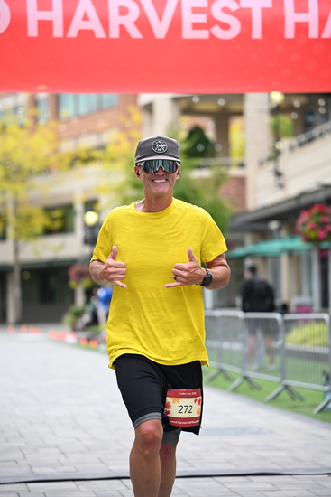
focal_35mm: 103
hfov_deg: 13.3
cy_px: 248
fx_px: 1420
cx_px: 166
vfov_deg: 19.8
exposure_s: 1/2000
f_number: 2.8
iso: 640
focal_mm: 103
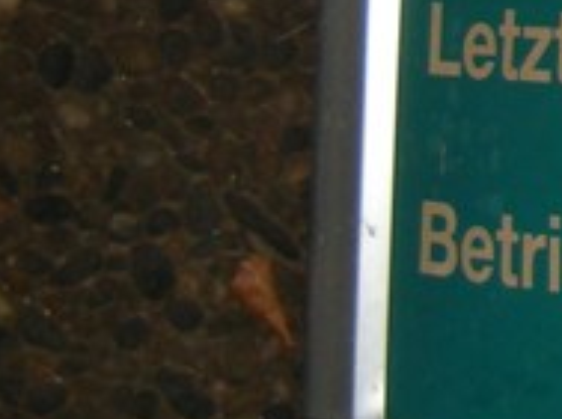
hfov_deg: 11.8
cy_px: -110
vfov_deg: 9.6
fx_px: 2463
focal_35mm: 152
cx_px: 1065
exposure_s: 1/60
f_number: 2.8
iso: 64
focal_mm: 4.7
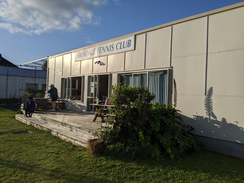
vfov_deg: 51.4
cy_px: 92
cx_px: 122
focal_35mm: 27
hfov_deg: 65.3
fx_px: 190
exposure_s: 1/7812
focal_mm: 4.44
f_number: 1.8
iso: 65
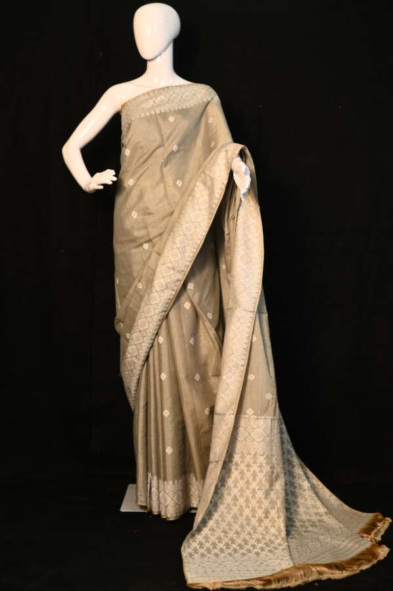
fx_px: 820
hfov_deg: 27.0
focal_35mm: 50
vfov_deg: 39.6
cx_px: 196
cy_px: 296
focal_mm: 50
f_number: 2.8
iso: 500
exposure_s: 1/125
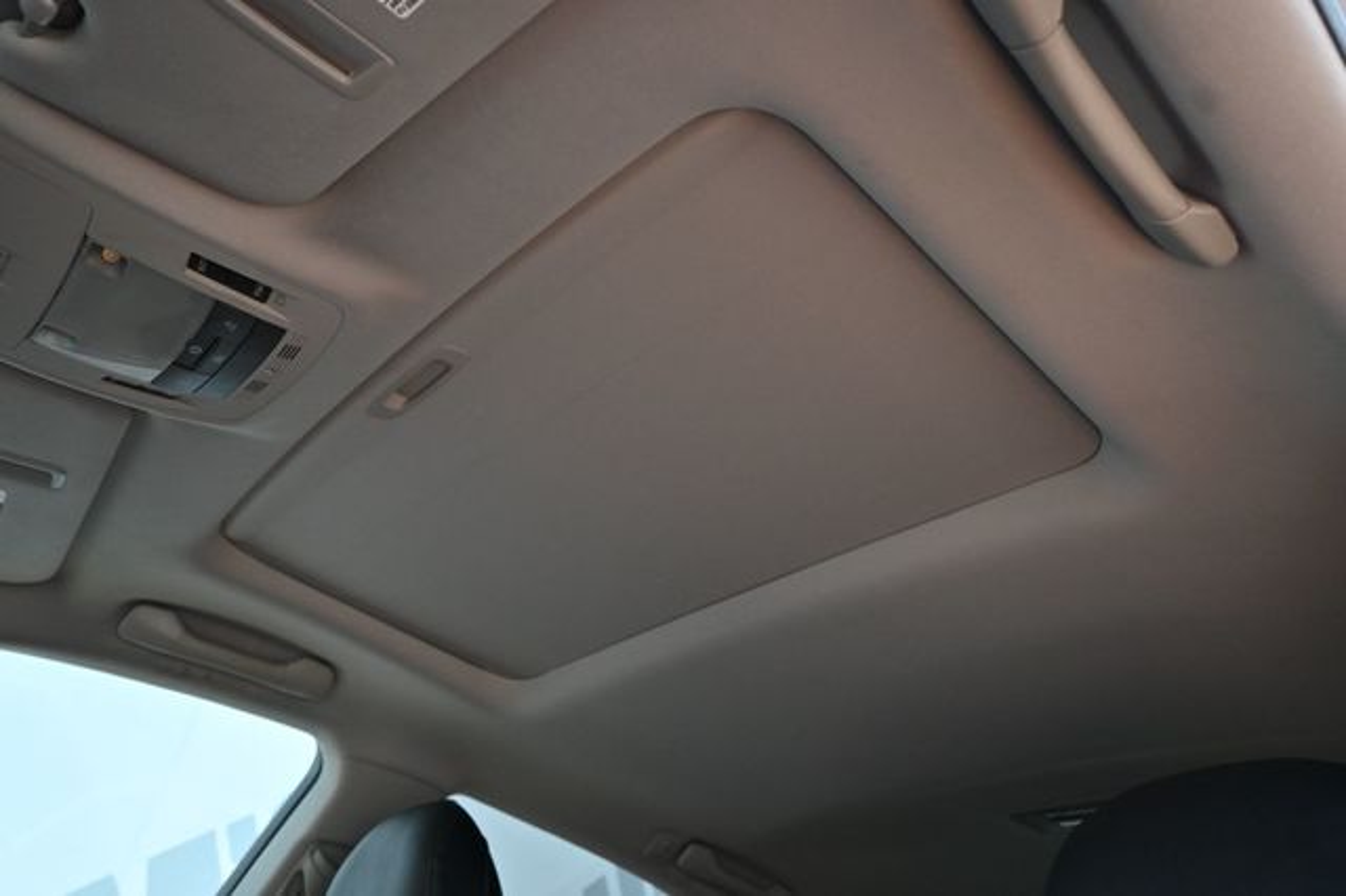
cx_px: 673
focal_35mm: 26
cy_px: 448
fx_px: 981
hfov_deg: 68.9
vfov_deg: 49.1
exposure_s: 1/250
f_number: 4
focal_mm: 17.5
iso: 400
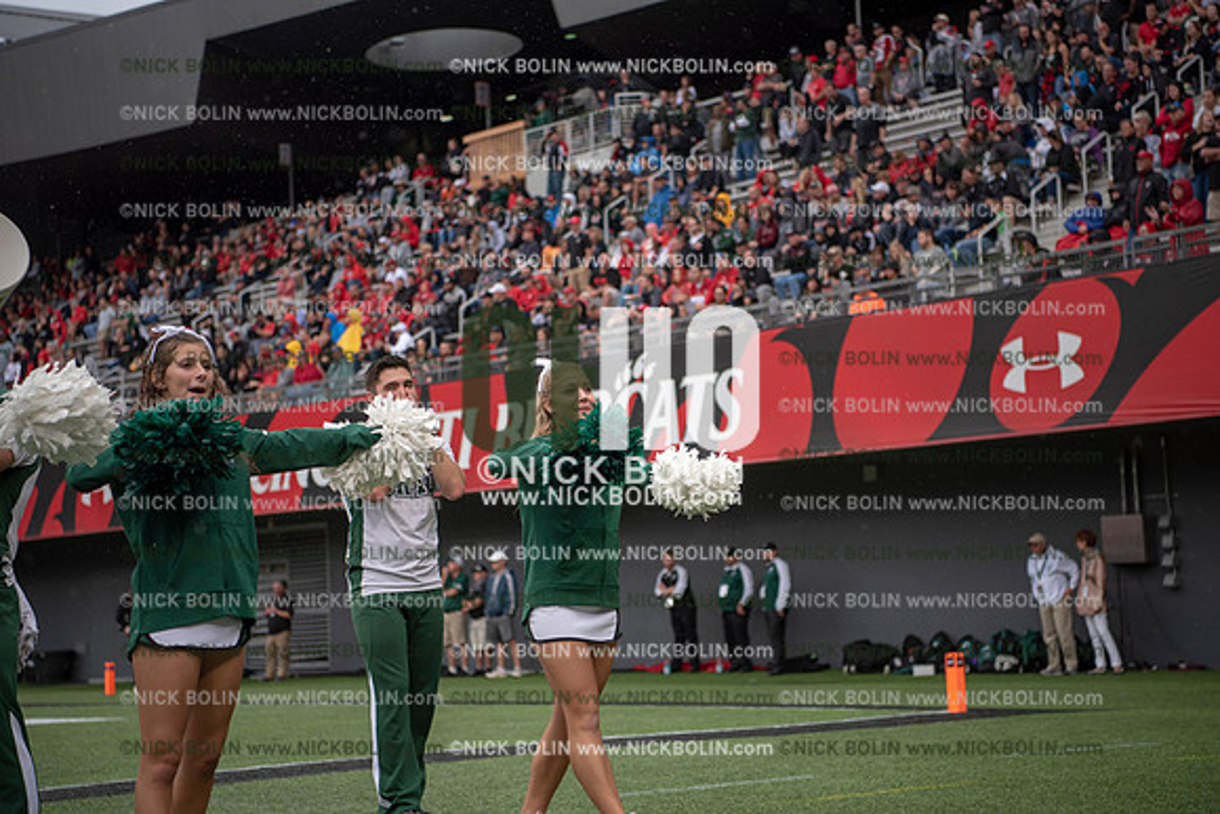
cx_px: 610
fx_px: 2203
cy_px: 407
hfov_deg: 31.0
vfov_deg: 20.9
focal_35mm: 65
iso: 250
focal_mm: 65
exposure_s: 1/1000
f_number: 2.8
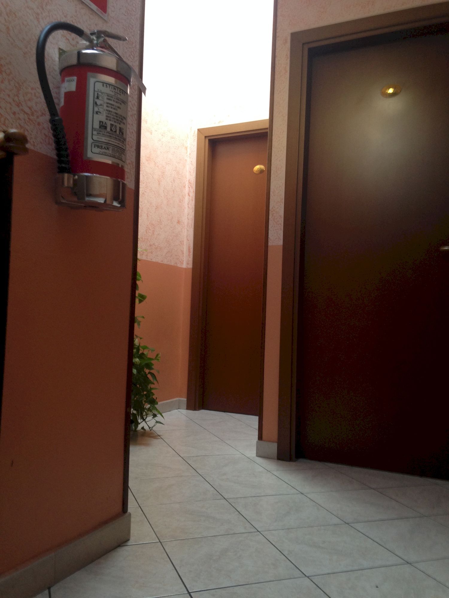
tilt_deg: +6.4
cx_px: 224
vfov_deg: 55.4
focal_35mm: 33
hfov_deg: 42.9
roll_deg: -1.3
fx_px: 571
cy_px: 299
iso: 80
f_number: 2.4
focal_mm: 4.12
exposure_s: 1/20
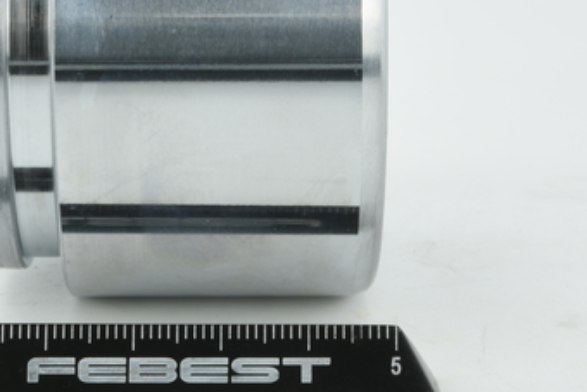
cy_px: 114
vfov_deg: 10.8
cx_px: 183
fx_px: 2072
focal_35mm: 127
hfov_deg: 16.1
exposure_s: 1/2
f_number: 32
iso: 64
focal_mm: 60
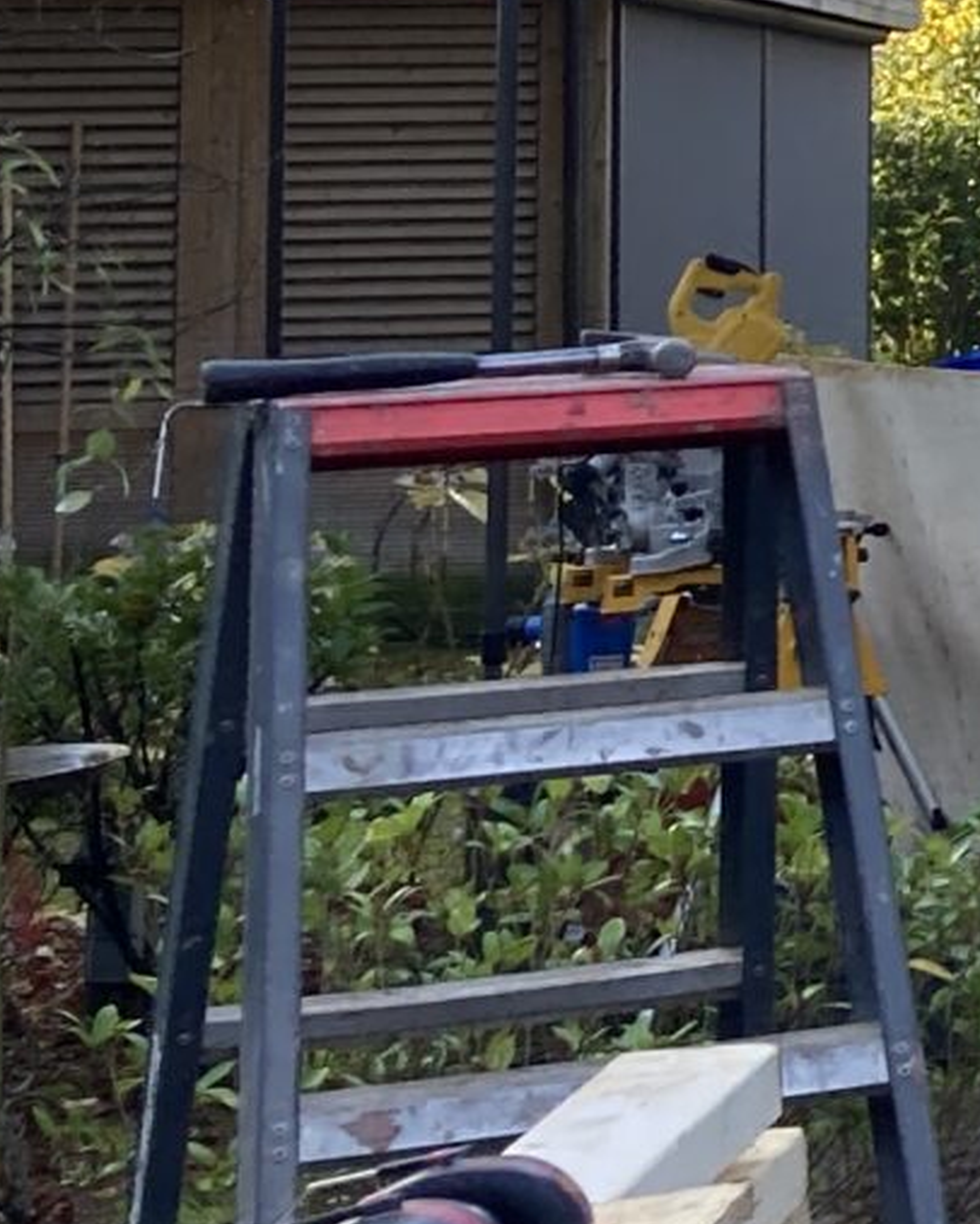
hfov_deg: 9.4
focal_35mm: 138
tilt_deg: +5.7
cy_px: -150
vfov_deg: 13.6
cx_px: 2706
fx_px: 5000
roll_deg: +1.0
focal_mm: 3.99
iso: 40
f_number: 1.8
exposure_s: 1/121
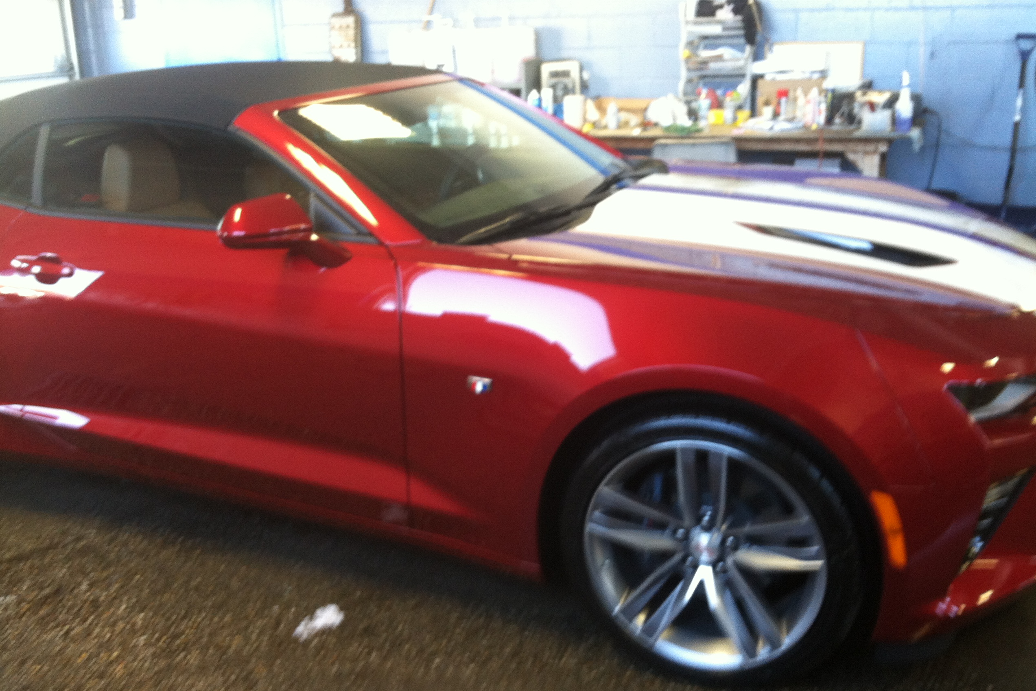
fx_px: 1065
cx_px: 521
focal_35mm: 37
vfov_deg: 35.9
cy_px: 342
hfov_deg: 51.9
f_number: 2.8
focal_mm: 3.85
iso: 125
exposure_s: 1/15
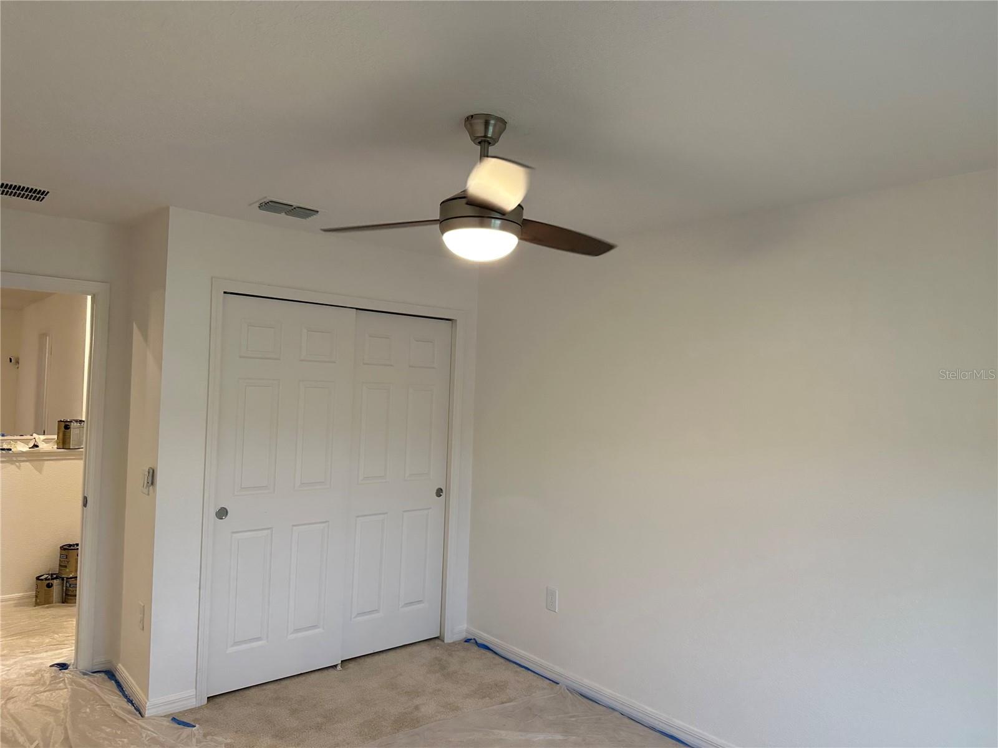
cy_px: 374
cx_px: 499
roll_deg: -2.4
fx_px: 692
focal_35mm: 24
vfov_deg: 56.8
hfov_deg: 71.6
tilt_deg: +1.3
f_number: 1.78
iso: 125
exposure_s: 1/60
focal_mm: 6.86
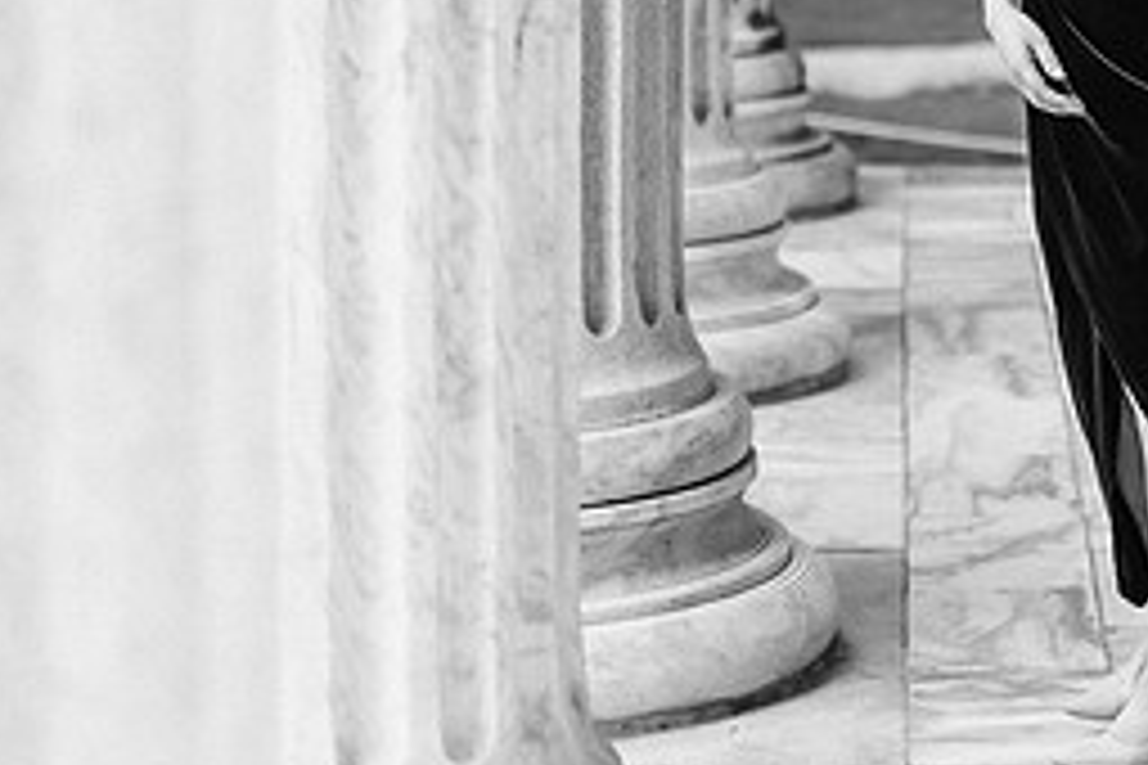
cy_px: 43
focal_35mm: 161
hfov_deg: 12.7
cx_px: 1053
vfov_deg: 8.5
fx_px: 5134
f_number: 2.8
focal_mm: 70
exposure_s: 1/1000
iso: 800
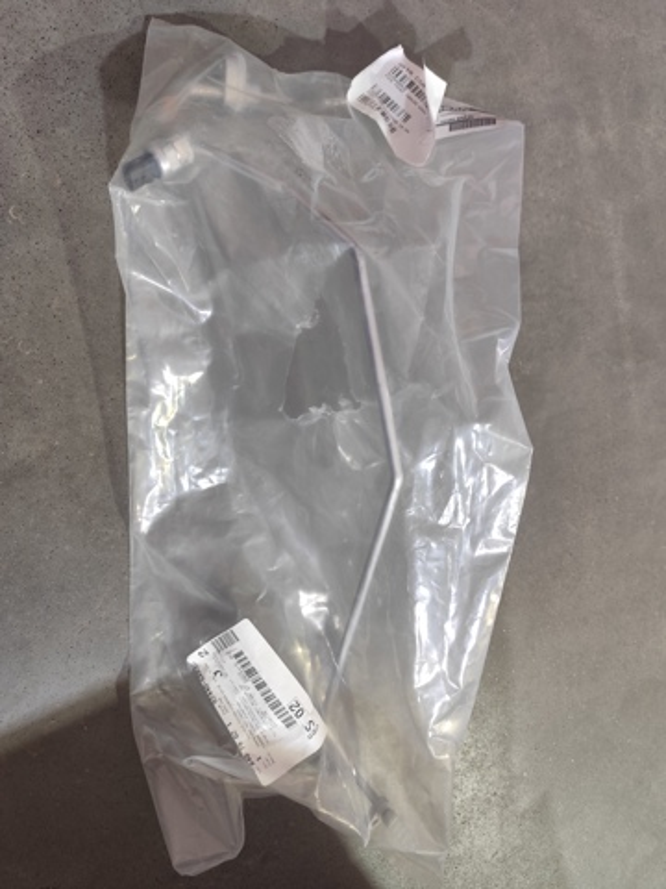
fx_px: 590
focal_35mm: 23
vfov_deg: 73.9
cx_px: 333
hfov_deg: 58.9
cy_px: 444
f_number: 1.65
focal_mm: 6.19
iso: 640
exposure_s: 1/50
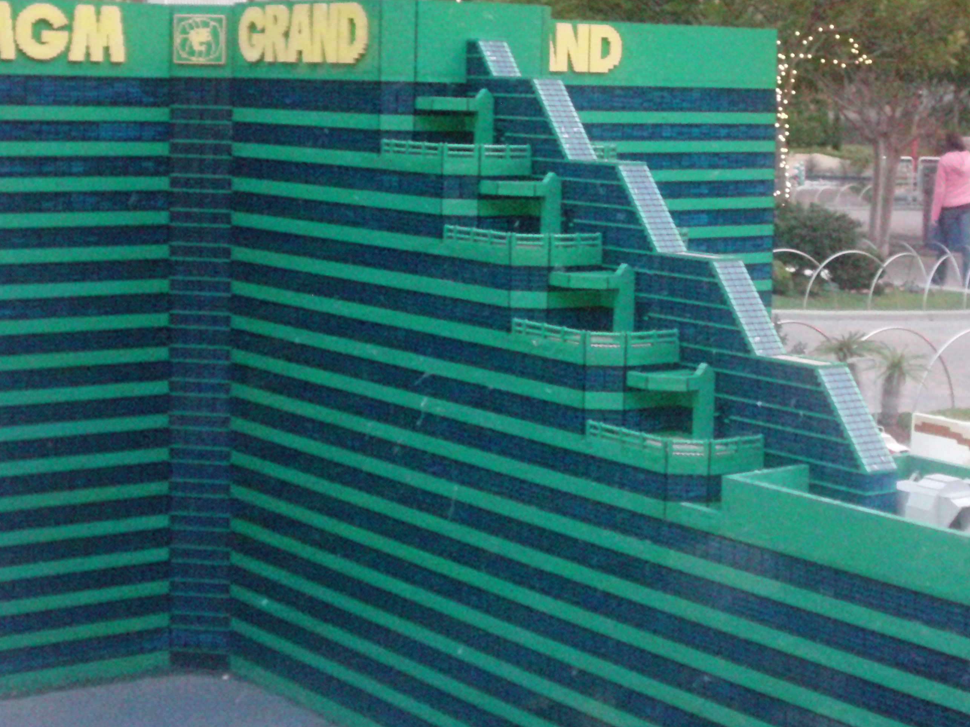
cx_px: 609
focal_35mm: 78
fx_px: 2186
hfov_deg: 24.9
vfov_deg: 18.8
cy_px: 228
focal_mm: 9.4
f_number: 3.8
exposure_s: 1/44
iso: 1600
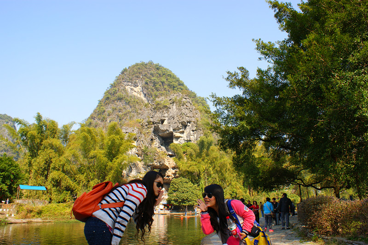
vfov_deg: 47.9
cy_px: 122
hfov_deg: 67.4
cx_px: 184
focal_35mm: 27
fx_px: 276
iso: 100
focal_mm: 18
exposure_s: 1/100
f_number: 8
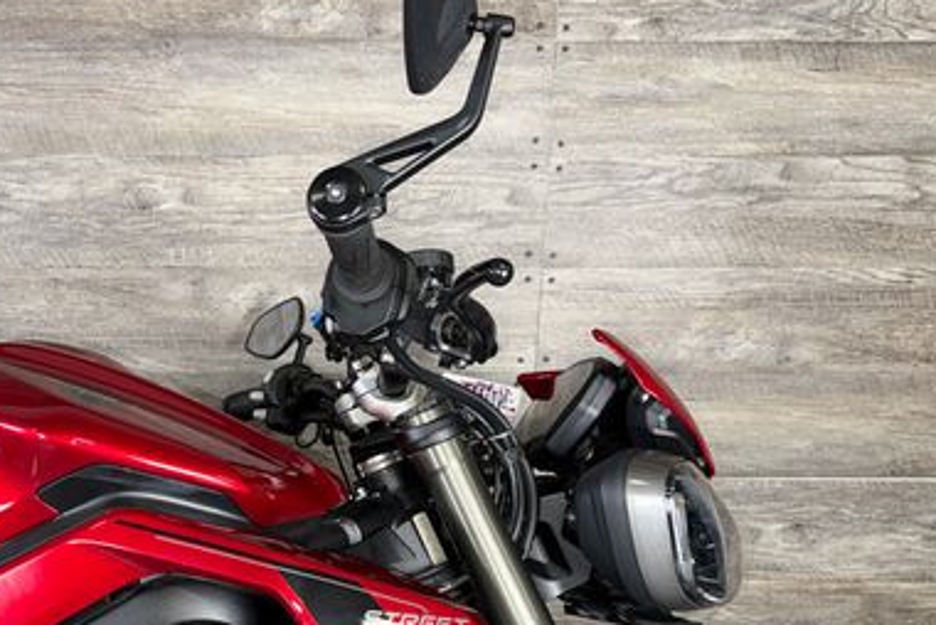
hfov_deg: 44.9
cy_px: 485
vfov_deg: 31.3
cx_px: 241
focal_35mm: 42
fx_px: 1093
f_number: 1.78
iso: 64
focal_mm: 6.76
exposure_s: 1/27
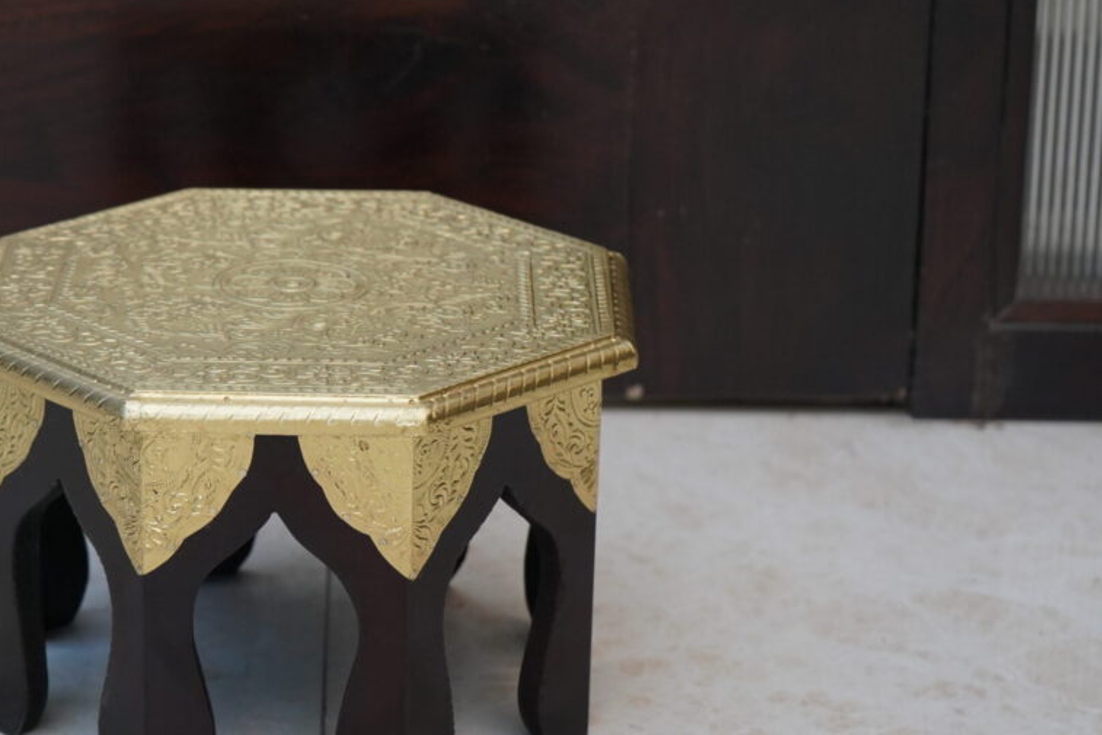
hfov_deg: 18.4
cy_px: 397
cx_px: 339
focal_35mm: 111
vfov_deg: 12.3
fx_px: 3398
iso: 2000
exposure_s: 1/100
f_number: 5.6
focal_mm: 70
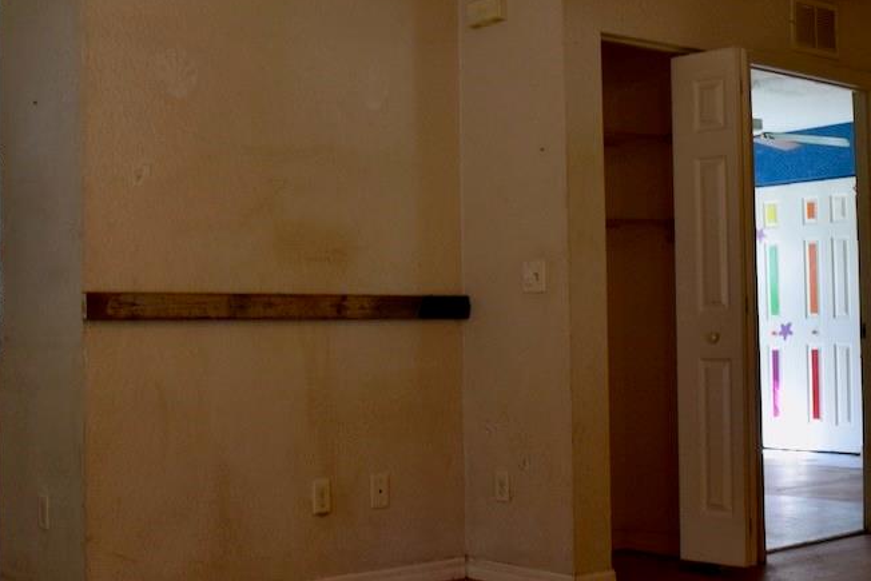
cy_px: 276
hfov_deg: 37.5
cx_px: 379
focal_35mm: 53
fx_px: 1283
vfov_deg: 25.5
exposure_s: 1/20
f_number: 10
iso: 400
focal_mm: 18
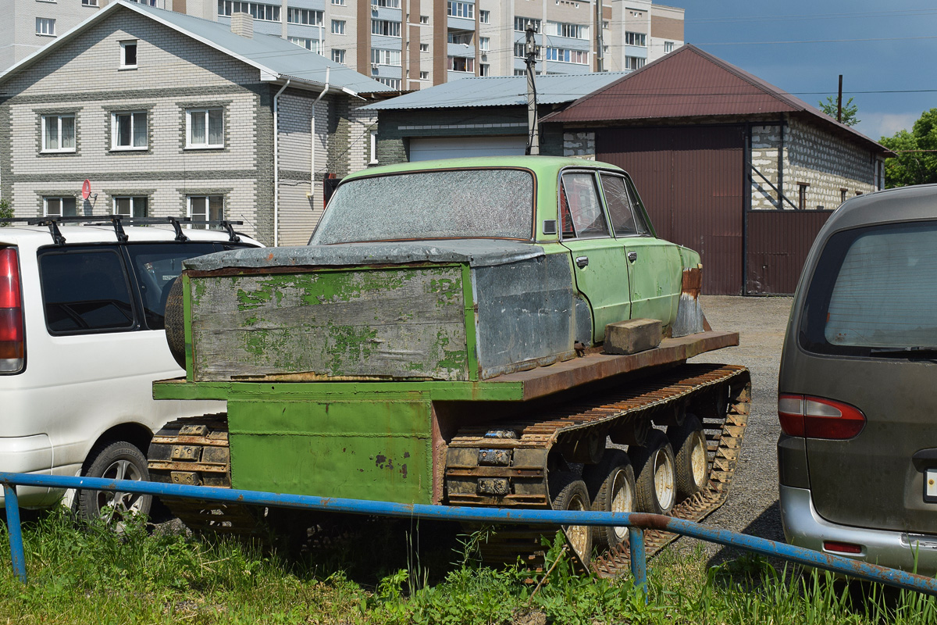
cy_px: 312
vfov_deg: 34.2
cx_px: 468
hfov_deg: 49.6
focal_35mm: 39
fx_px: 1015
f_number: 7.1
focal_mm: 26
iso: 200
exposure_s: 1/1250
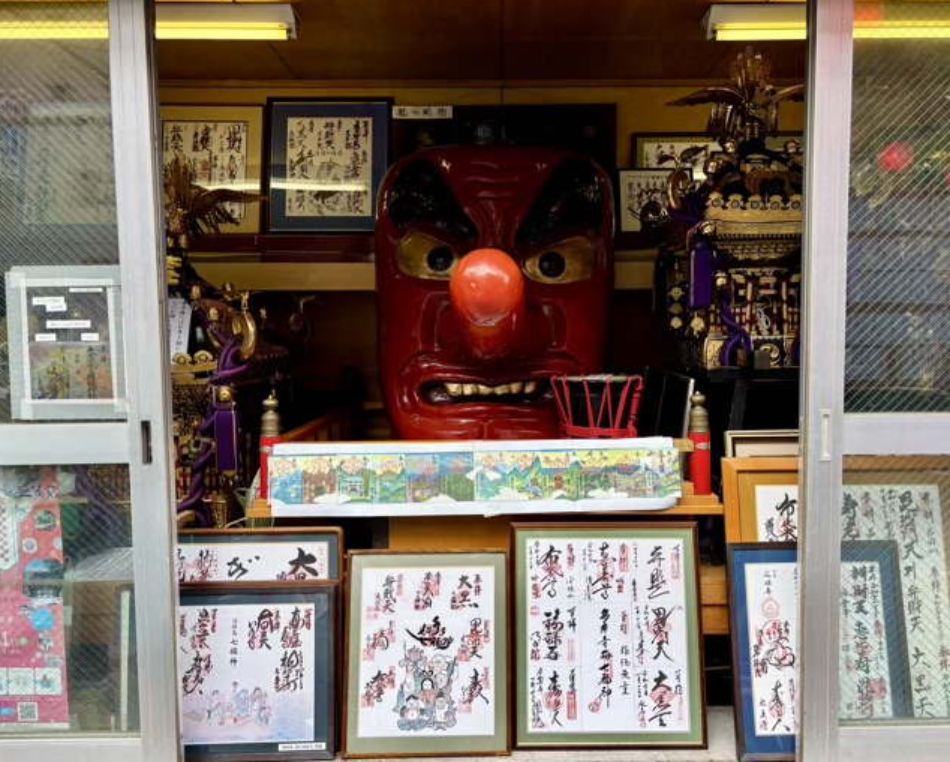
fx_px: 788
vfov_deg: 51.6
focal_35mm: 28
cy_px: 376
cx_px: 515
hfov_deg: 62.1
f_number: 1.6
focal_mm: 5.96
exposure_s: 1/313
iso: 50
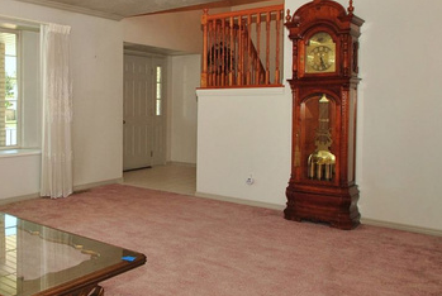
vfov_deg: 40.1
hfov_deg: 53.7
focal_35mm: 33
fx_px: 406
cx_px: 95
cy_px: 135
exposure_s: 1/160
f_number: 5
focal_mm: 12
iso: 200
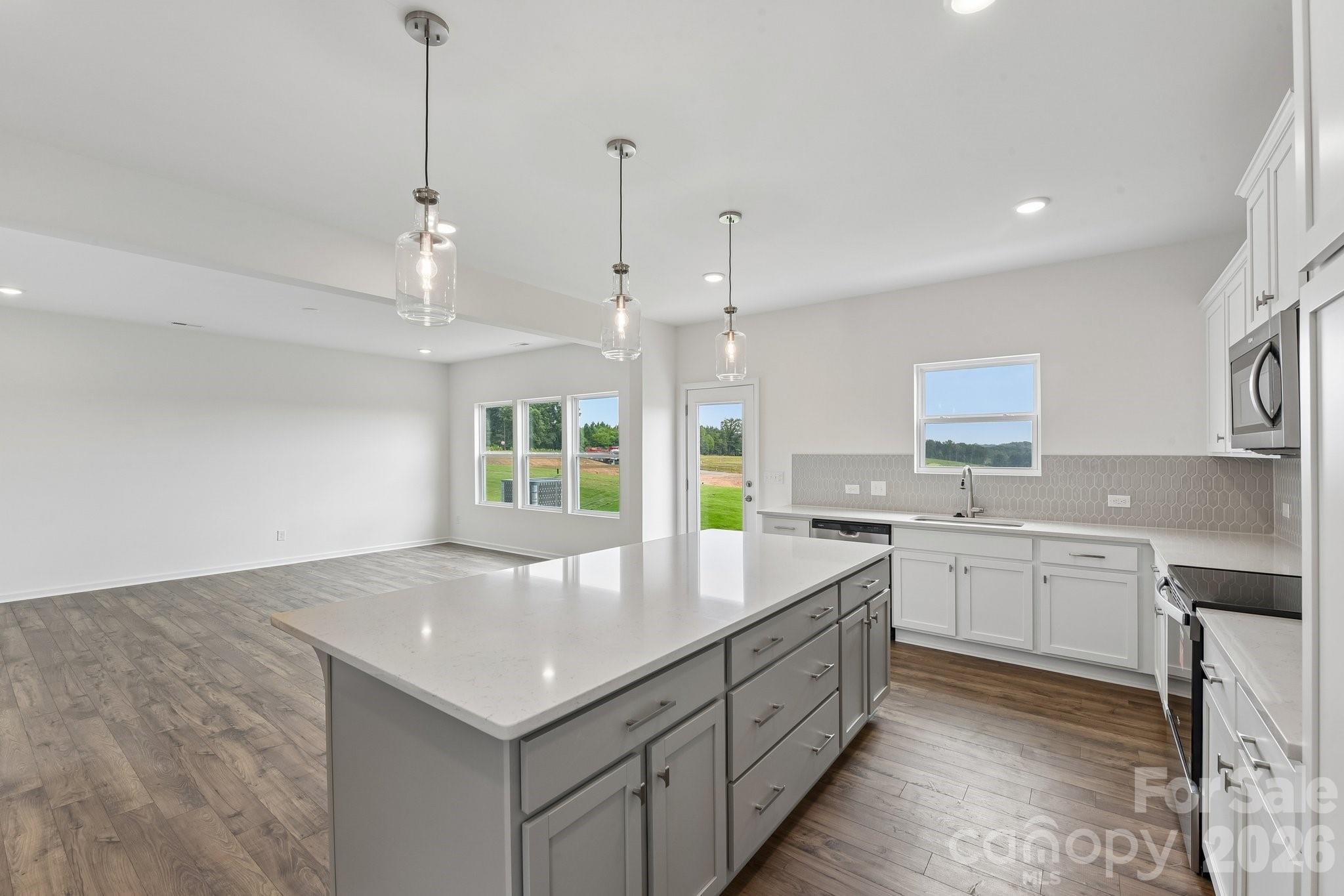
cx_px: 672
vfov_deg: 77.3
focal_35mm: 15
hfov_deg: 100.4
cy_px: 448
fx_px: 560
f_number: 11
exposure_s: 1/25
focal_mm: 15
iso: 200
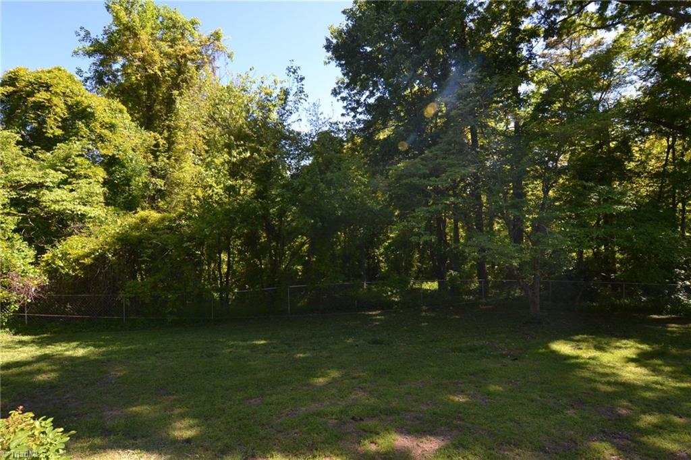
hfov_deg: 90.0
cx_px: 346
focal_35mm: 18
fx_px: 345
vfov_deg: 67.3
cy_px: 230
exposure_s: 1/200
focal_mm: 12
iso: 800
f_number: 13
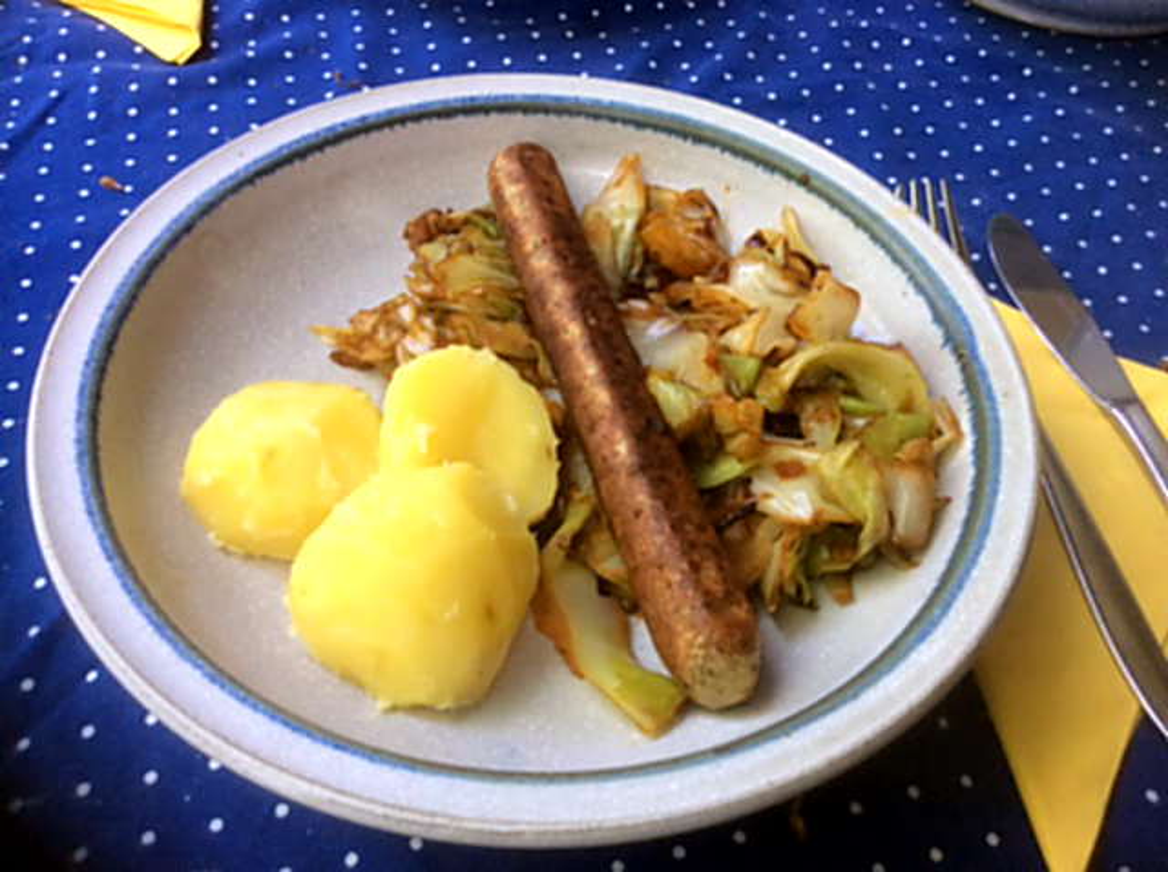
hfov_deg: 56.9
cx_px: 584
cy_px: 436
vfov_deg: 44.1
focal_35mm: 32
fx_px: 1078
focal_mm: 3.3
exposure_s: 1/100
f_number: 2.4
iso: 64
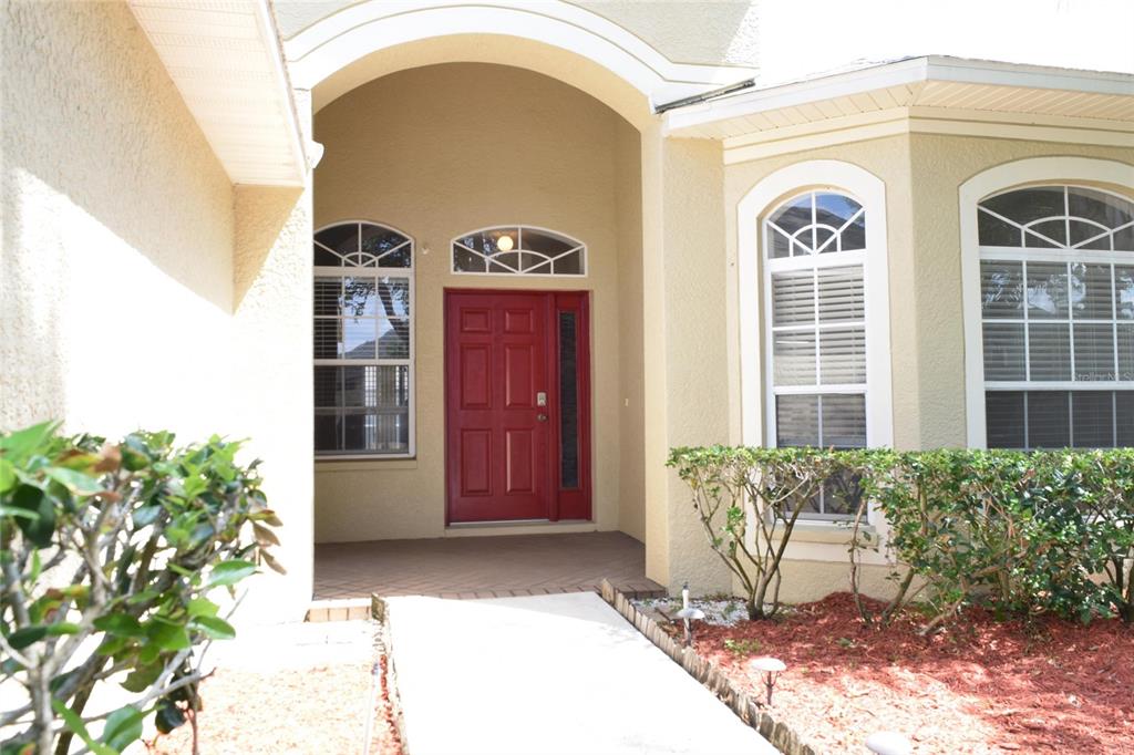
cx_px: 567
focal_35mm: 27
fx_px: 850
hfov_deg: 67.4
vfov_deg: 47.9
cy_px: 378
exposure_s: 1/30
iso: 200
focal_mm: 18
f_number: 11
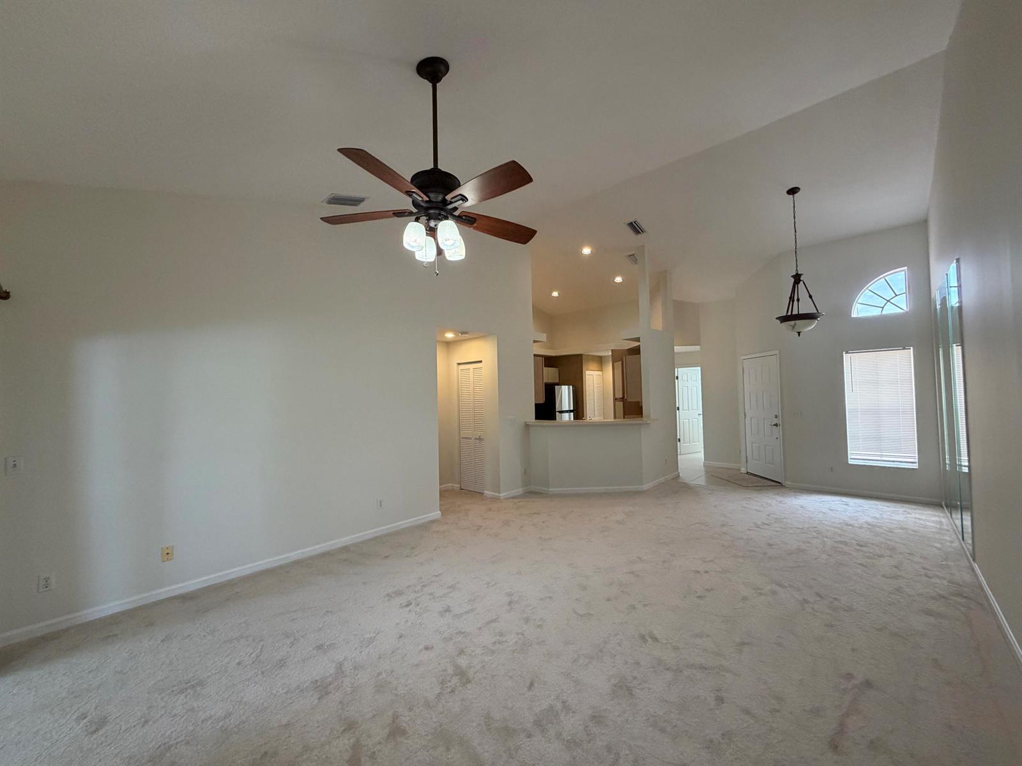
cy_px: 383
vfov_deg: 85.7
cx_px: 511
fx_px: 413
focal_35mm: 14
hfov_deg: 102.1
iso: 250
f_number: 2.2
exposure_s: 1/120
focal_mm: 2.22
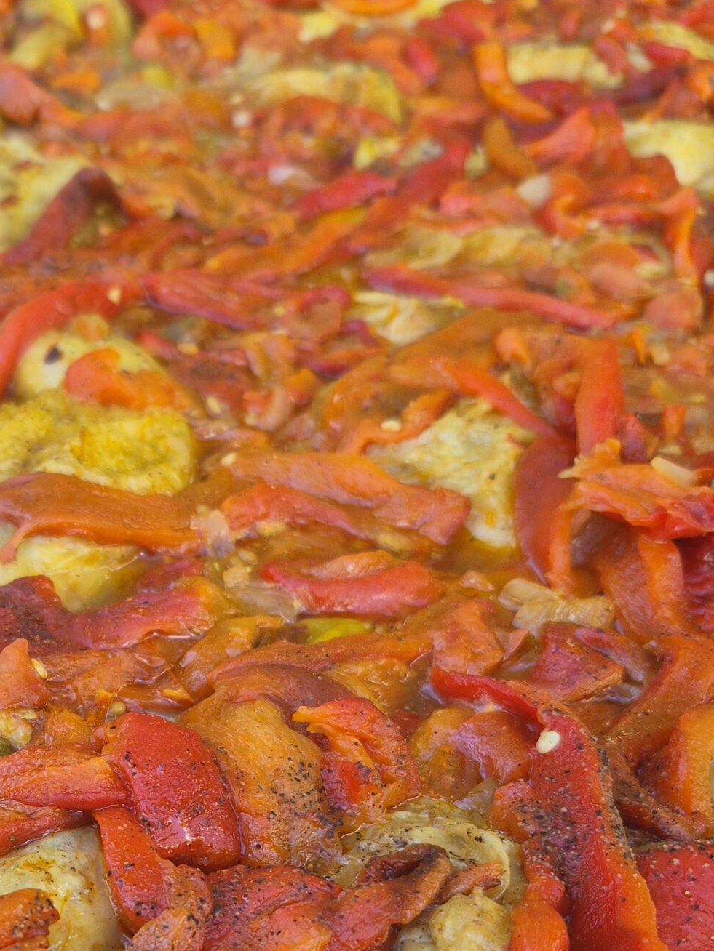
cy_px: 715
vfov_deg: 40.8
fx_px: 1238
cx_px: 26
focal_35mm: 45
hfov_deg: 30.3
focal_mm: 5.4
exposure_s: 1/180
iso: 50
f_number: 1.8
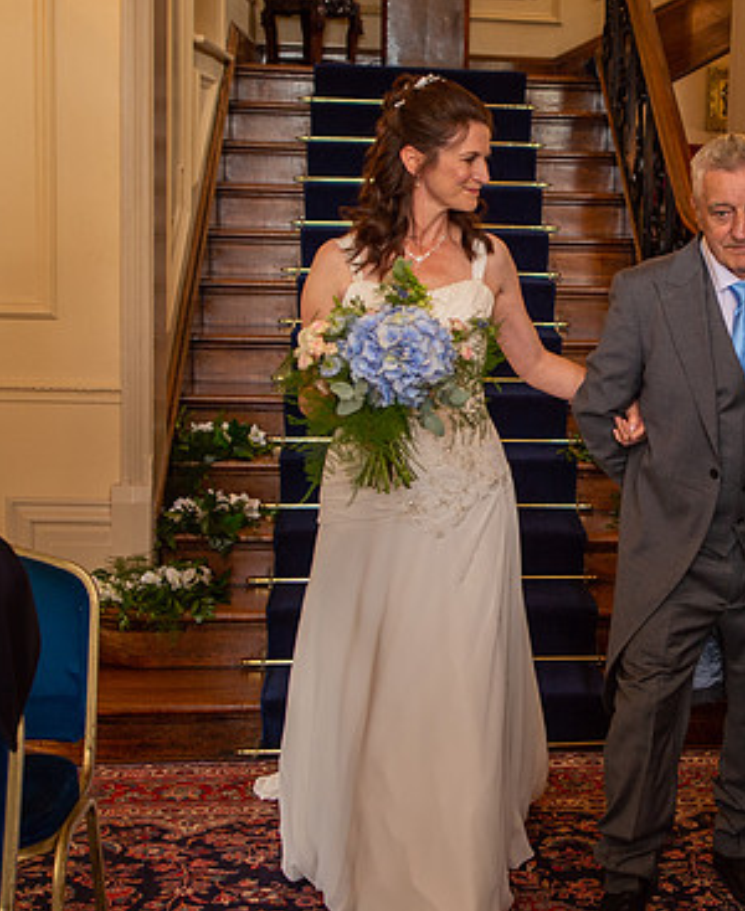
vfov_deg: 29.3
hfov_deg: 23.7
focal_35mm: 64
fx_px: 1741
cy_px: 389
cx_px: 632
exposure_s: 1/100
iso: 160
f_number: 2.8
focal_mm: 24
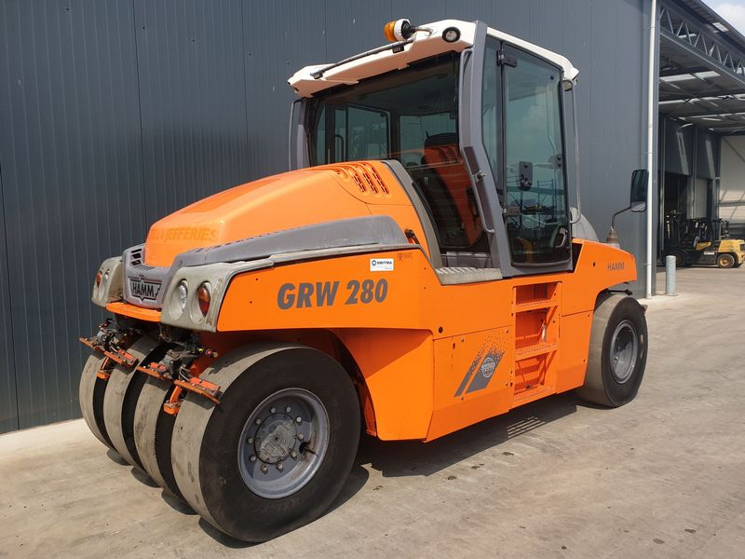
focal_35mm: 26
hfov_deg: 67.3
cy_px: 280
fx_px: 560
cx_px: 372
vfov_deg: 53.1
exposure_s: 1/1486
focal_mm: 4.3
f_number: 2.4
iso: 50
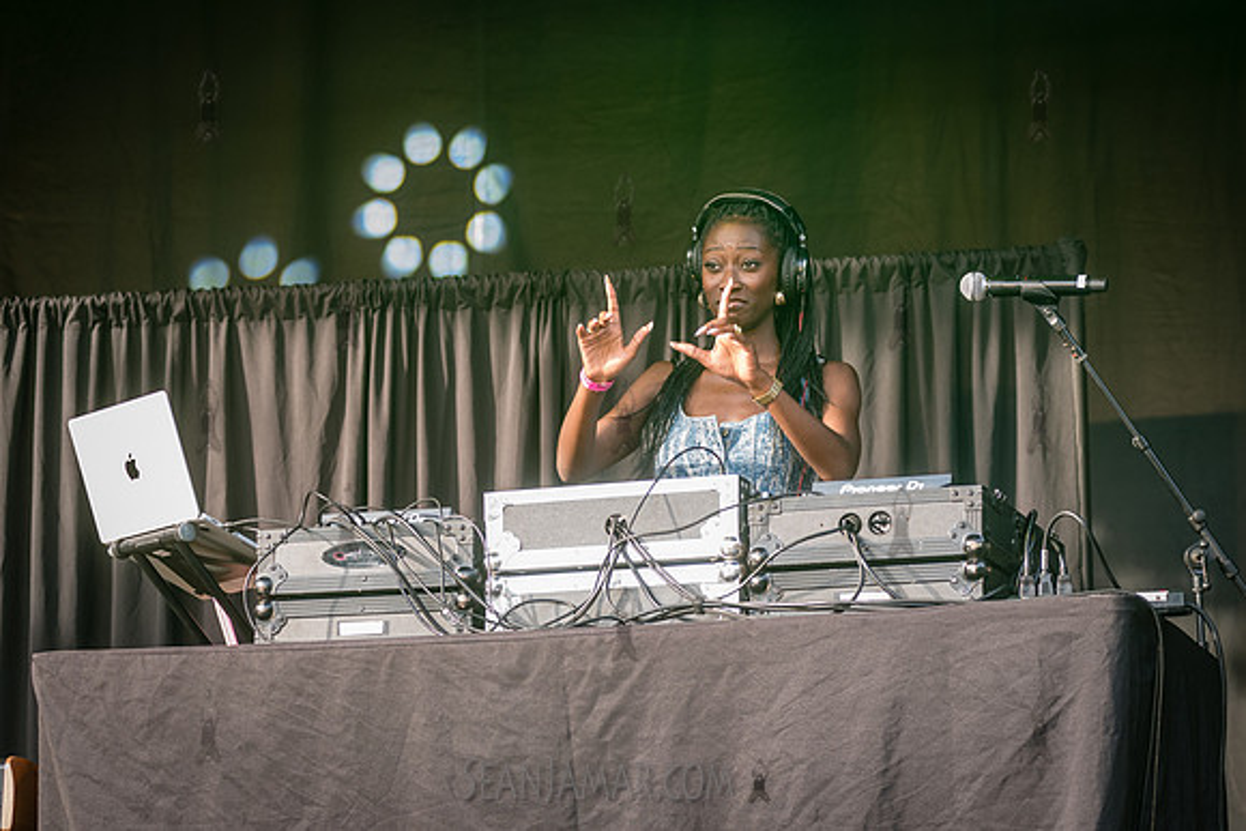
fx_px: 3884
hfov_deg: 18.2
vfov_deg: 12.2
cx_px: 598
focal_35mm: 112
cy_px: 346
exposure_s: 1/250
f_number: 4
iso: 1000
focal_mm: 92
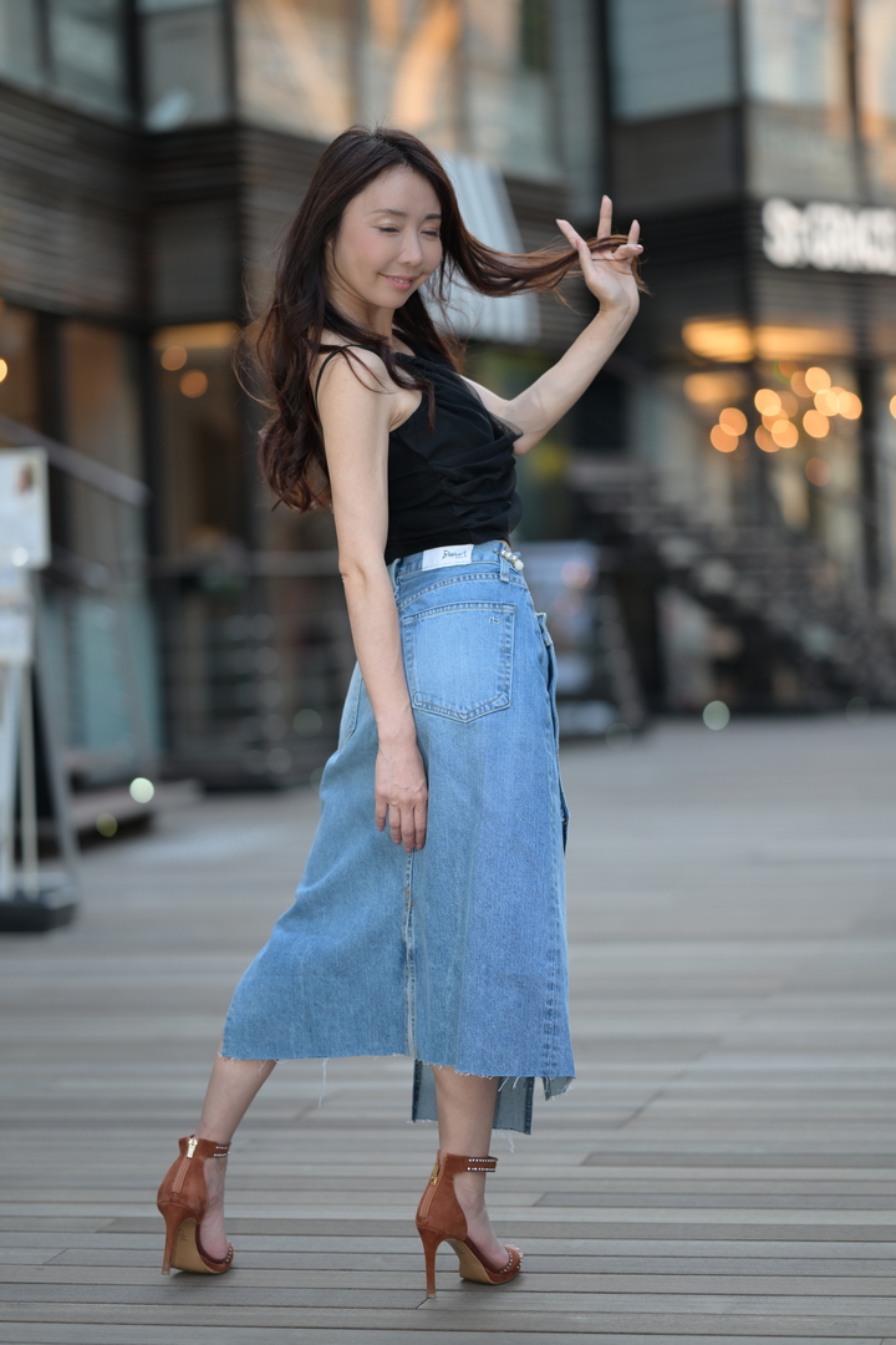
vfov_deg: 23.9
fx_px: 3173
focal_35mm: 85
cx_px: 448
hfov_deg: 16.1
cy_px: 672
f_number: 1.8
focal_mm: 85
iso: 80
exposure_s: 1/100
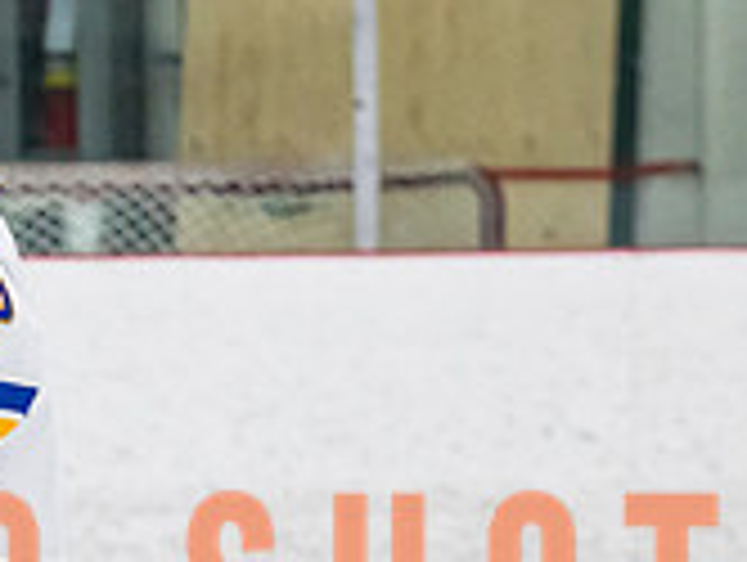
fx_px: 12513
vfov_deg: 2.6
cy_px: 679
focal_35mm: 579
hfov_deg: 3.4
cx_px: -128
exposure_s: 1/640
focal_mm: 120
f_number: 3.2
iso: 2000
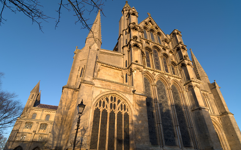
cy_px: 76
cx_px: 125
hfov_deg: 88.0
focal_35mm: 19
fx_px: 125
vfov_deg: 62.2
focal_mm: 12
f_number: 8
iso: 80
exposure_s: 1/25
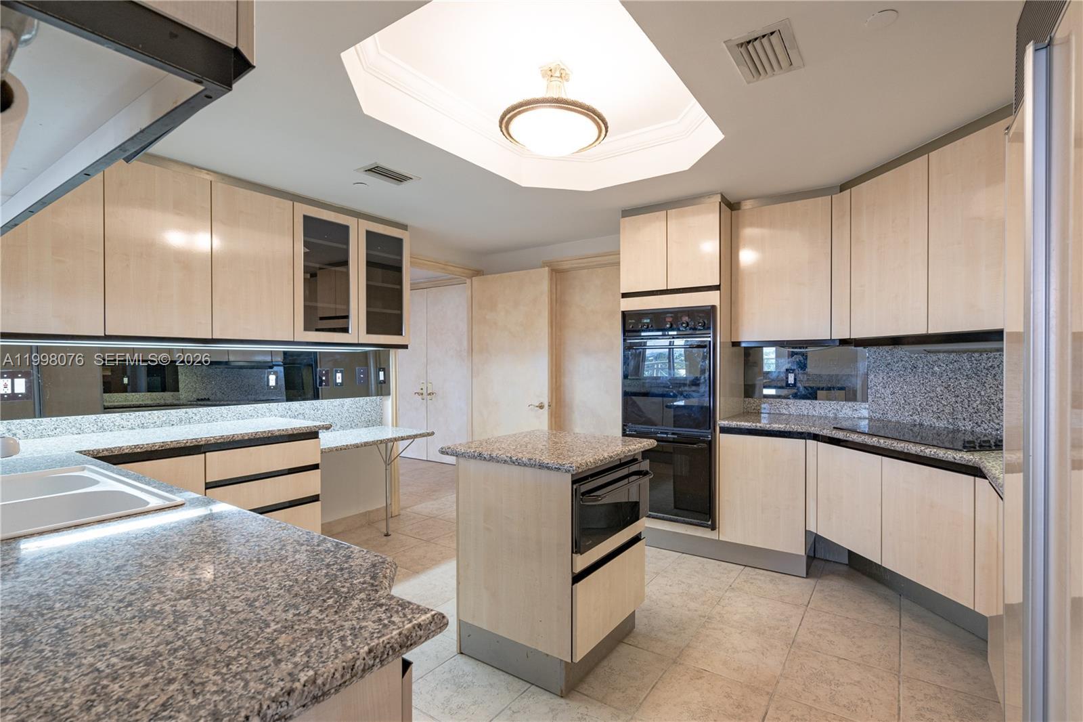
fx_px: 481
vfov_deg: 73.7
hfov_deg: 96.7
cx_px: 542
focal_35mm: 16
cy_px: 361
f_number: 9
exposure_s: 1/6
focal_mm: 16
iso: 400
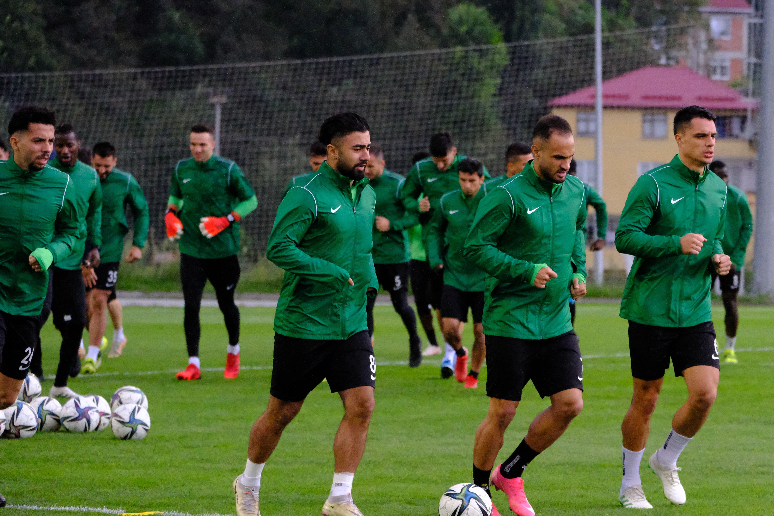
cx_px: 385
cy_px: 258
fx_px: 3612
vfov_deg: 8.2
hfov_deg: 12.2
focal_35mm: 168
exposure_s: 1/1250
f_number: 4.6
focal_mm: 111.3
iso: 12800
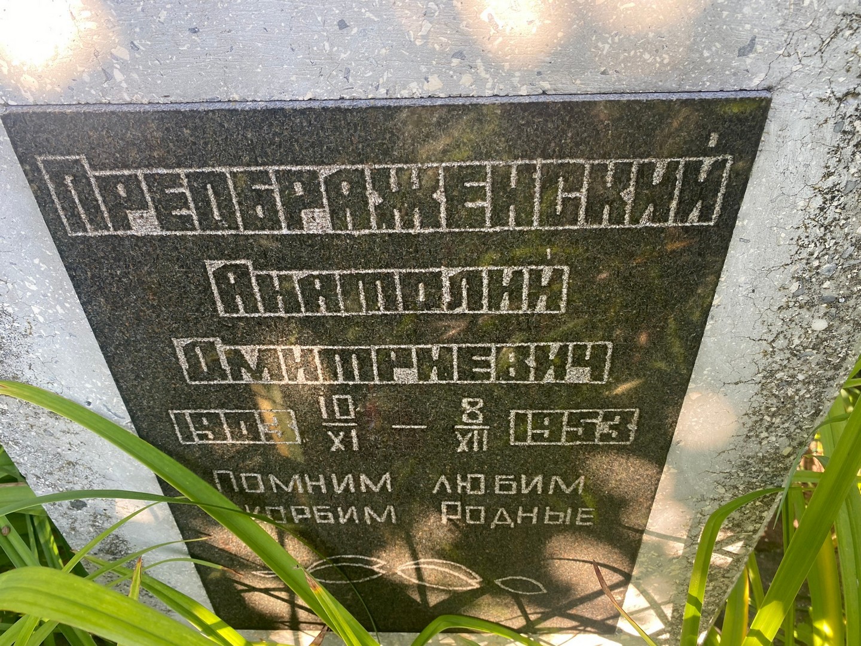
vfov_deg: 53.1
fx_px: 647
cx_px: 430
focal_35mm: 26
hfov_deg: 67.3
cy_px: 323
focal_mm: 4.25
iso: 40
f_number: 1.8
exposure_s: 1/122
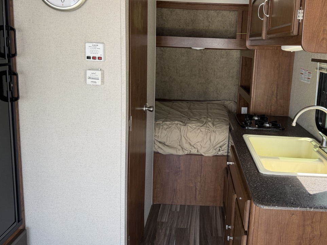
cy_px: 98
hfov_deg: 56.4
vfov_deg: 43.9
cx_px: 196
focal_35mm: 32
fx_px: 302
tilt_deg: -6.4
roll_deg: +0.2
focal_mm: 6.76
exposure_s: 1/164
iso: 80
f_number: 1.78
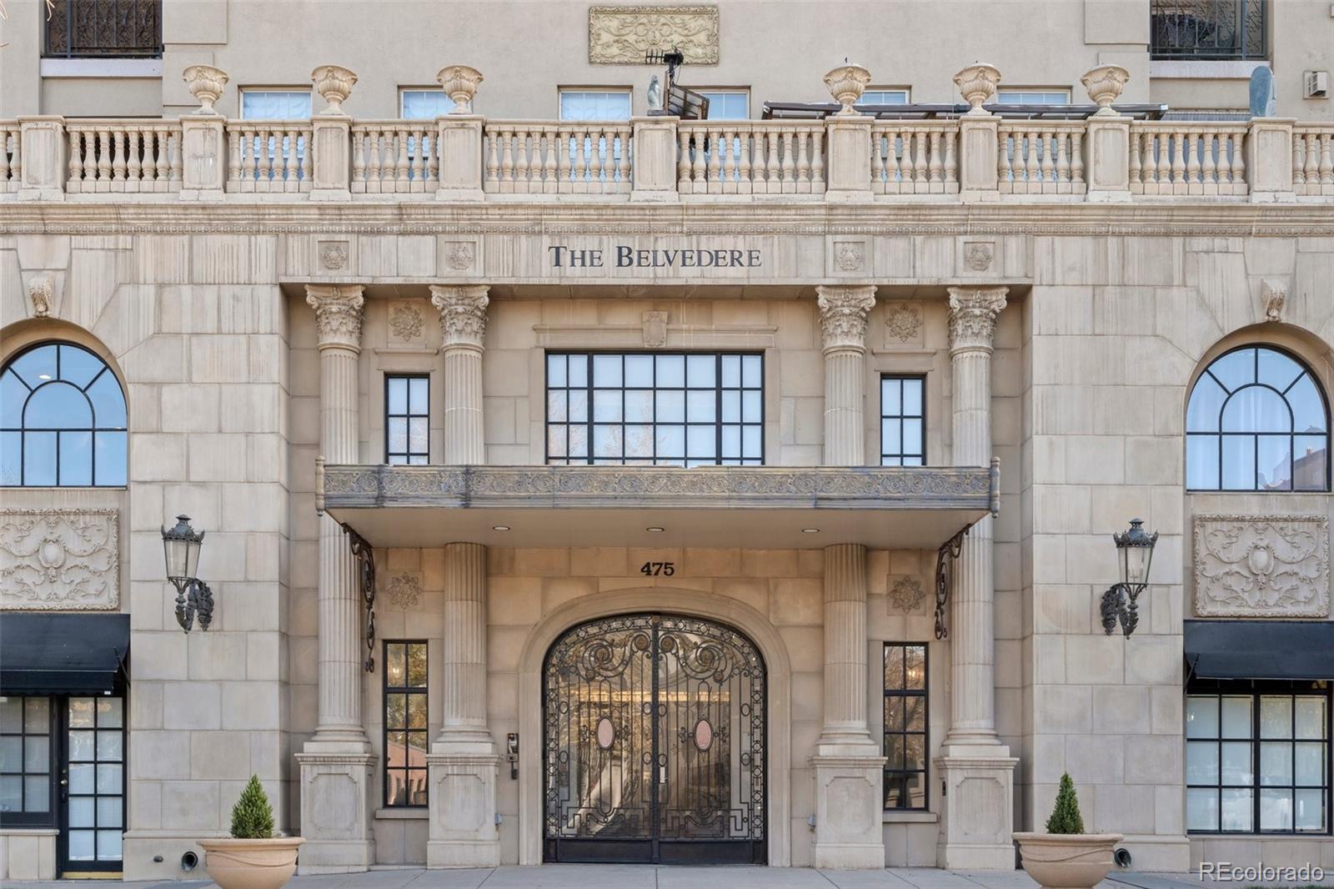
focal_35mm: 35
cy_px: 444
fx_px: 1297
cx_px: 667
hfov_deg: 54.4
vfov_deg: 37.8
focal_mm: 35
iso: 640
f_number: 11
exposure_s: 1/50
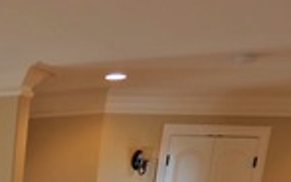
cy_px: 416
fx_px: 635
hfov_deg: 21.4
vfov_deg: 13.0
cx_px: -154
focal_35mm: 80
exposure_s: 1/30
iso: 200
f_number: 4
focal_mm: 12
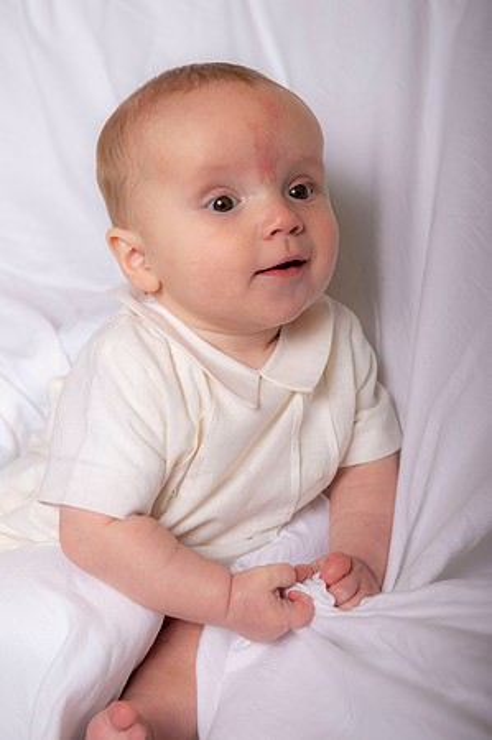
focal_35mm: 70
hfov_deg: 19.4
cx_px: 246
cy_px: 370
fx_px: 1438
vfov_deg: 28.9
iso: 250
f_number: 5.6
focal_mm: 70
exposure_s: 1/200
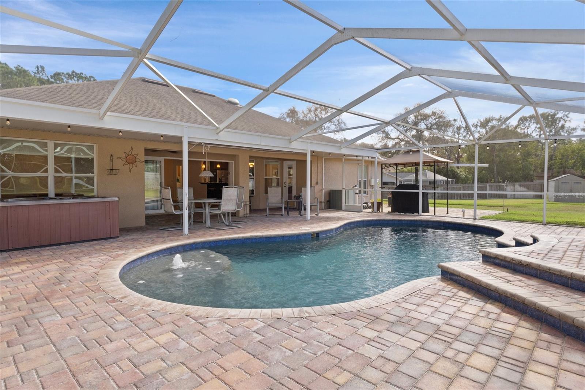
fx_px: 317
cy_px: 195
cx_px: 292
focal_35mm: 20
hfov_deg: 85.4
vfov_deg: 63.2
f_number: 8
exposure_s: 1/30
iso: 320
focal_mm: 13
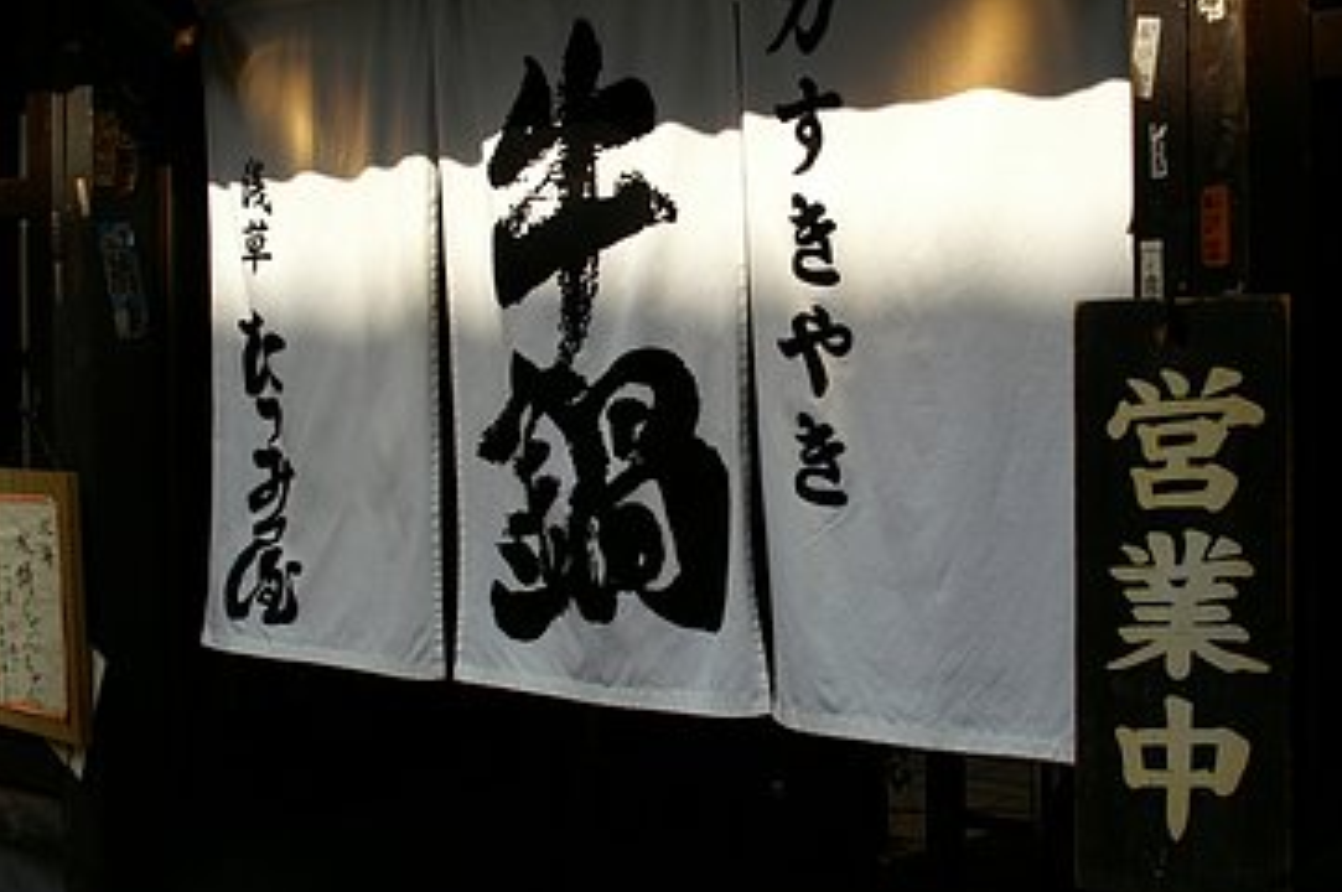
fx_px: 1899
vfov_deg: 26.4
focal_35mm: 51
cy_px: 390
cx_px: 758
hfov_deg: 38.8
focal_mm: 24
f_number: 8
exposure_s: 1/300
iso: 100
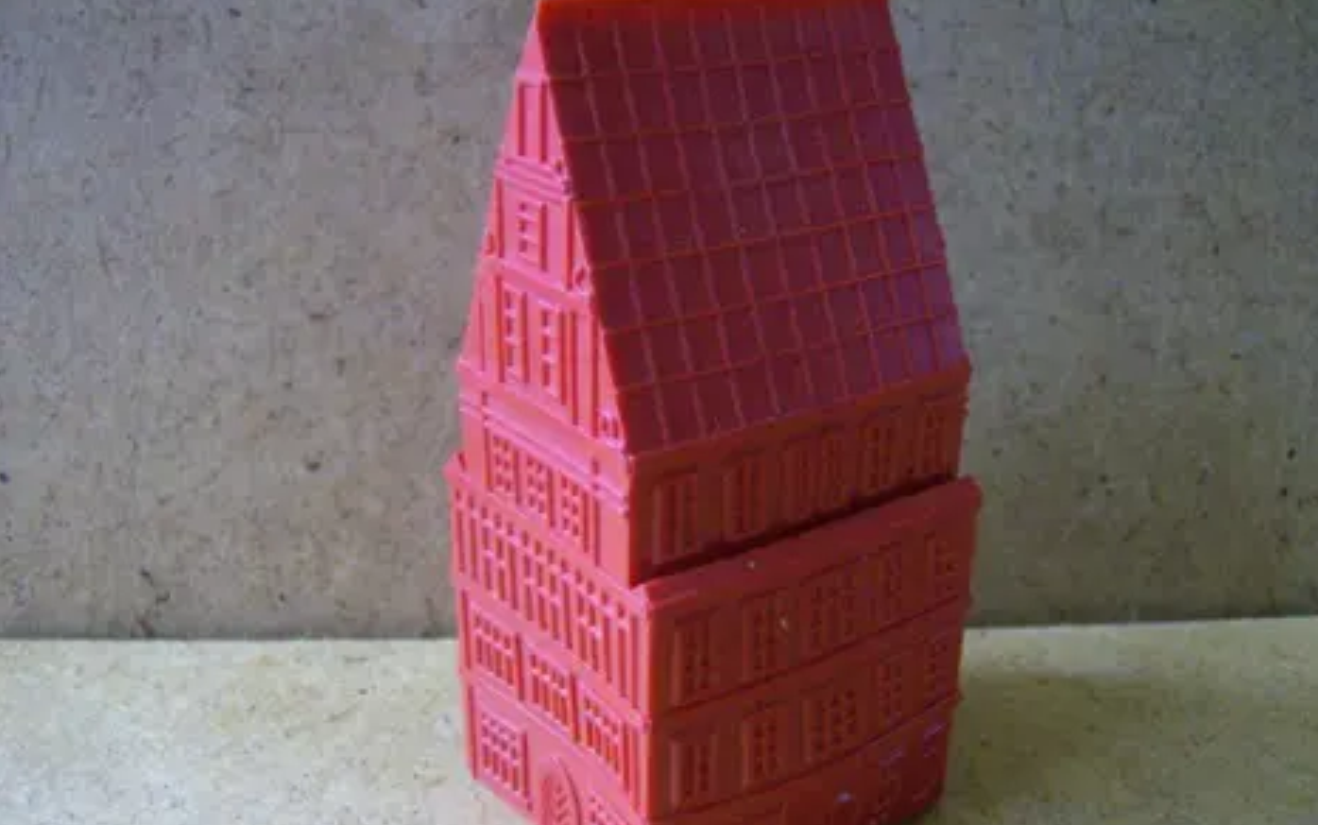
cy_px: 473
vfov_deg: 32.7
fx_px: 1401
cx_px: 665
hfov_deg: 50.4
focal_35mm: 39
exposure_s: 1/57.9
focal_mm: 6
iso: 200
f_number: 2.8
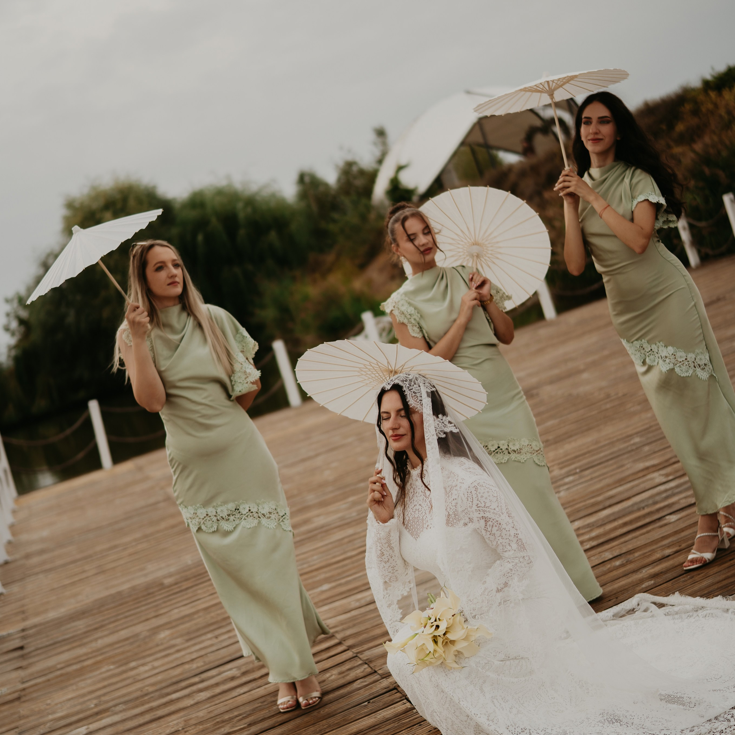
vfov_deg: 37.6
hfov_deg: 37.6
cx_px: 366
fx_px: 1081
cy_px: 376
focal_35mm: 45
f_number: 1.4
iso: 80
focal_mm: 35
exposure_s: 1/2000
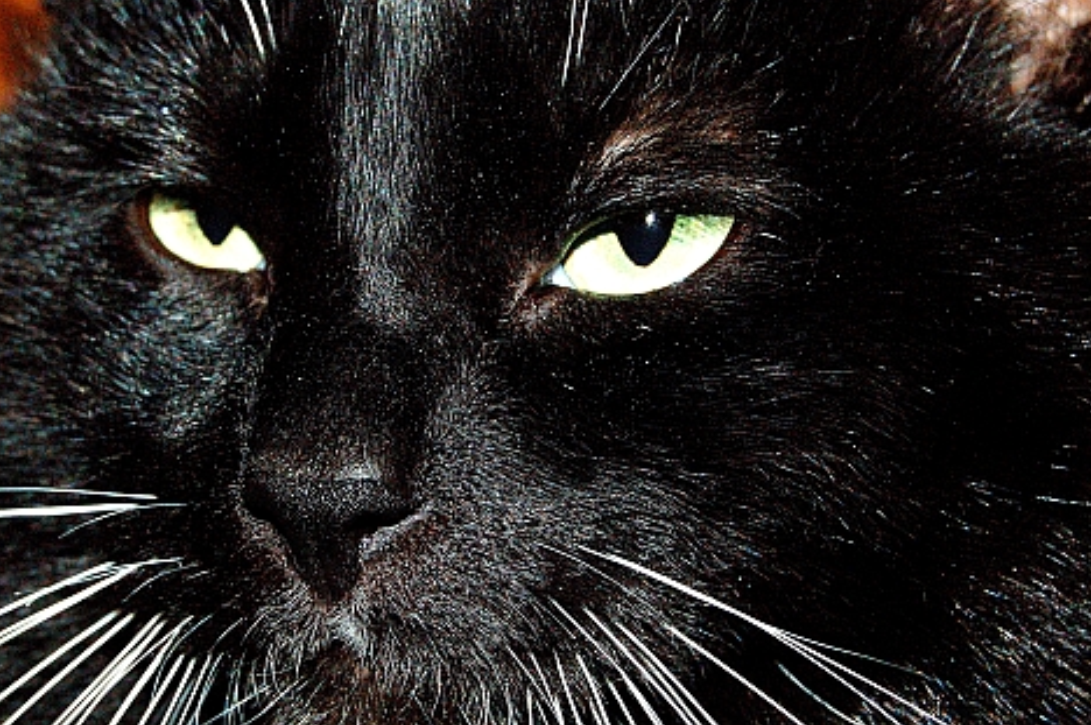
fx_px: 3027
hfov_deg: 20.4
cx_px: 434
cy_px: 360
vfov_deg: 13.7
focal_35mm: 100
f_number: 10
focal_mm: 52
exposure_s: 1/125
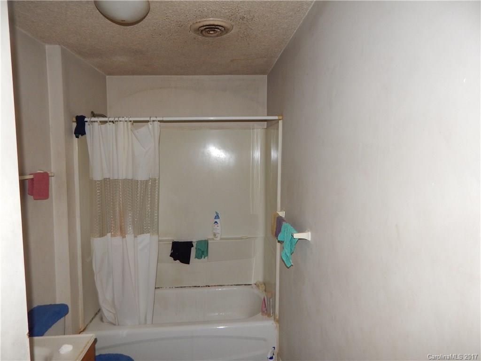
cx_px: 240
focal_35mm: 22
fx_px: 306
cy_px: 180
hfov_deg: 76.4
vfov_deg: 61.1
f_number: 3
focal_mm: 4
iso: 200
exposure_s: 1/30
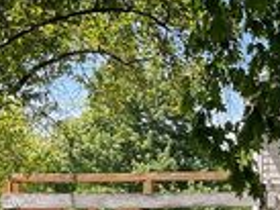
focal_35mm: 106
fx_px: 858
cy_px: 211
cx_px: 462
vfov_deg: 13.8
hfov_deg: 16.3
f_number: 1.8
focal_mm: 3
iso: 16
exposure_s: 1/551
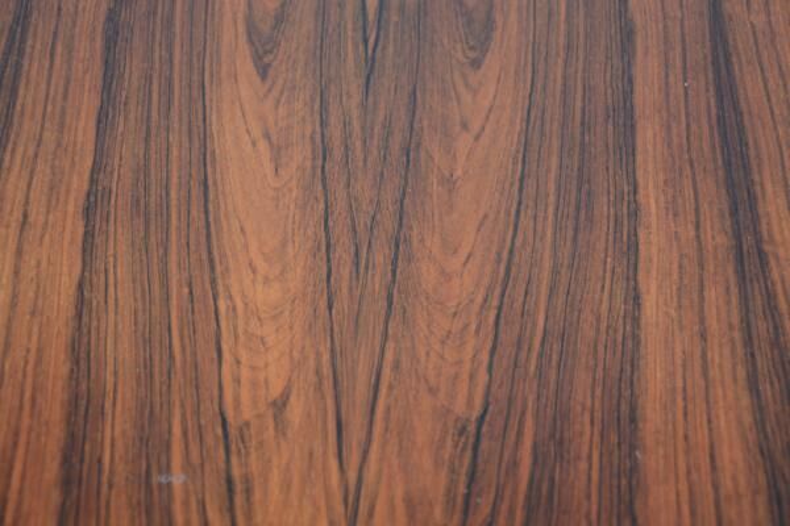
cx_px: 395
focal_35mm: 87
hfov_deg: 23.4
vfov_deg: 15.7
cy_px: 263
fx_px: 1909
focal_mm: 58
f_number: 5
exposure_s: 1/80
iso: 250
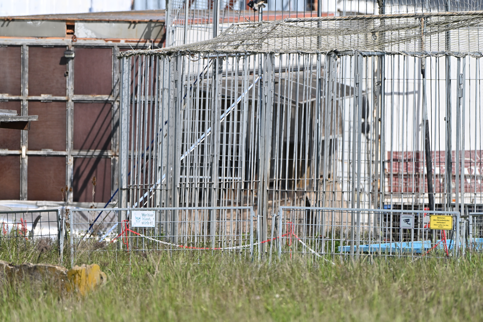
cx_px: 242
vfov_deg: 2.3
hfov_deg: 3.4
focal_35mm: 600
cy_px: 161
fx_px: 8049
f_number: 6.3
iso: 400
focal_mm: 600
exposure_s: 1/2000
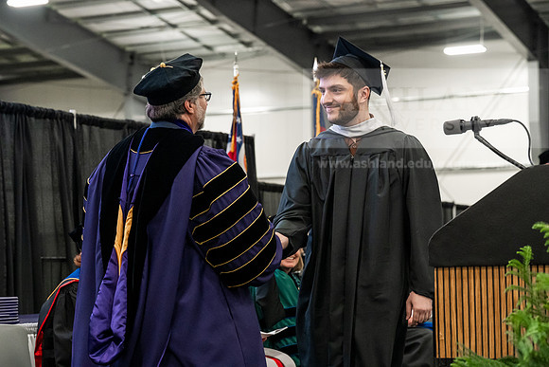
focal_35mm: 86
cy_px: 184
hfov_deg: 23.6
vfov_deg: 15.9
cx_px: 274
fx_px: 1312
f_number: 5
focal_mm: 86
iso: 6400
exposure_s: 1/250
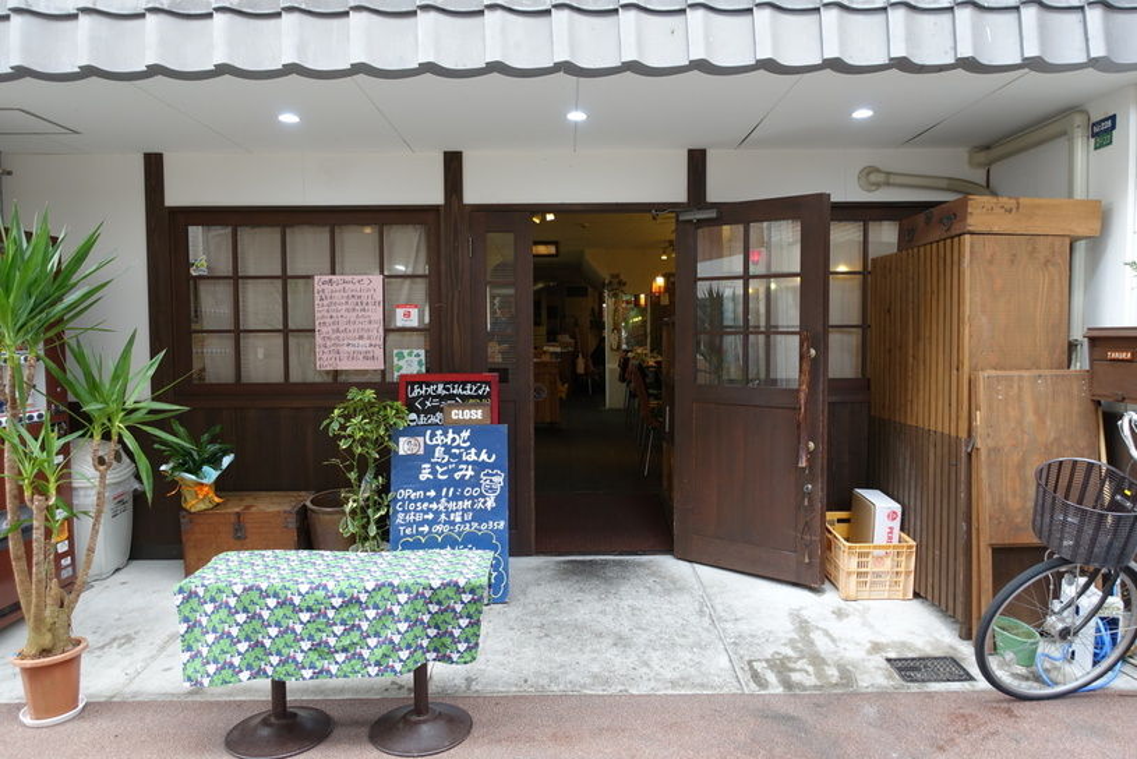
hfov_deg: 73.7
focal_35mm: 24
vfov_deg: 53.2
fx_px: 758
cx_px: 568
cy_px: 380
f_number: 2.8
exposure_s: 1/30
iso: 125
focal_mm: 8.8
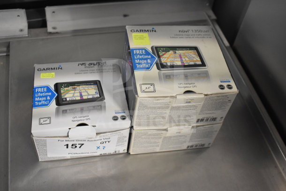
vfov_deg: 33.0
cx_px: 143
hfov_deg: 47.9
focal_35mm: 40
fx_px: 322
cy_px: 96
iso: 2800
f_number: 4
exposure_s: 1/40
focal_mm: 27
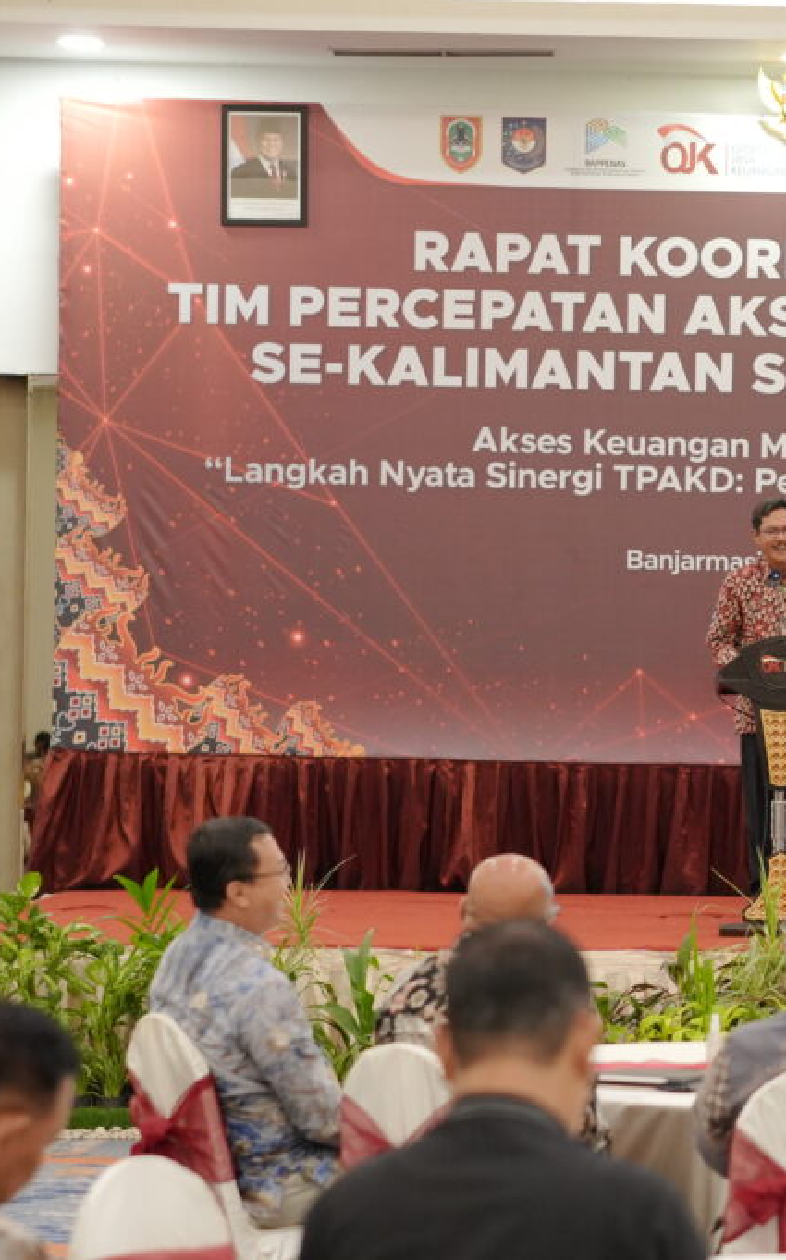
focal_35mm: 115
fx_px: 3946
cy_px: 630
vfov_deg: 18.1
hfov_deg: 11.3
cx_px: 793
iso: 1600
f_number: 2
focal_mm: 50
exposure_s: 1/160
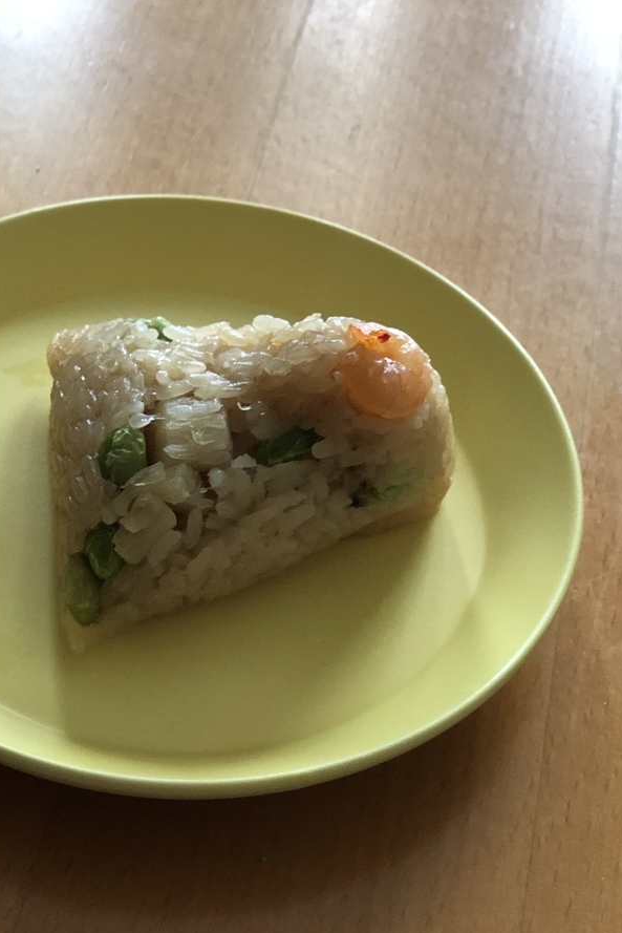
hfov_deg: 18.3
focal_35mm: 73
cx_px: 48
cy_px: 471
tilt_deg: -47.2
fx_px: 1891
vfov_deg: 27.7
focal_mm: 6
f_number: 2.4
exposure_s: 1/15
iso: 160
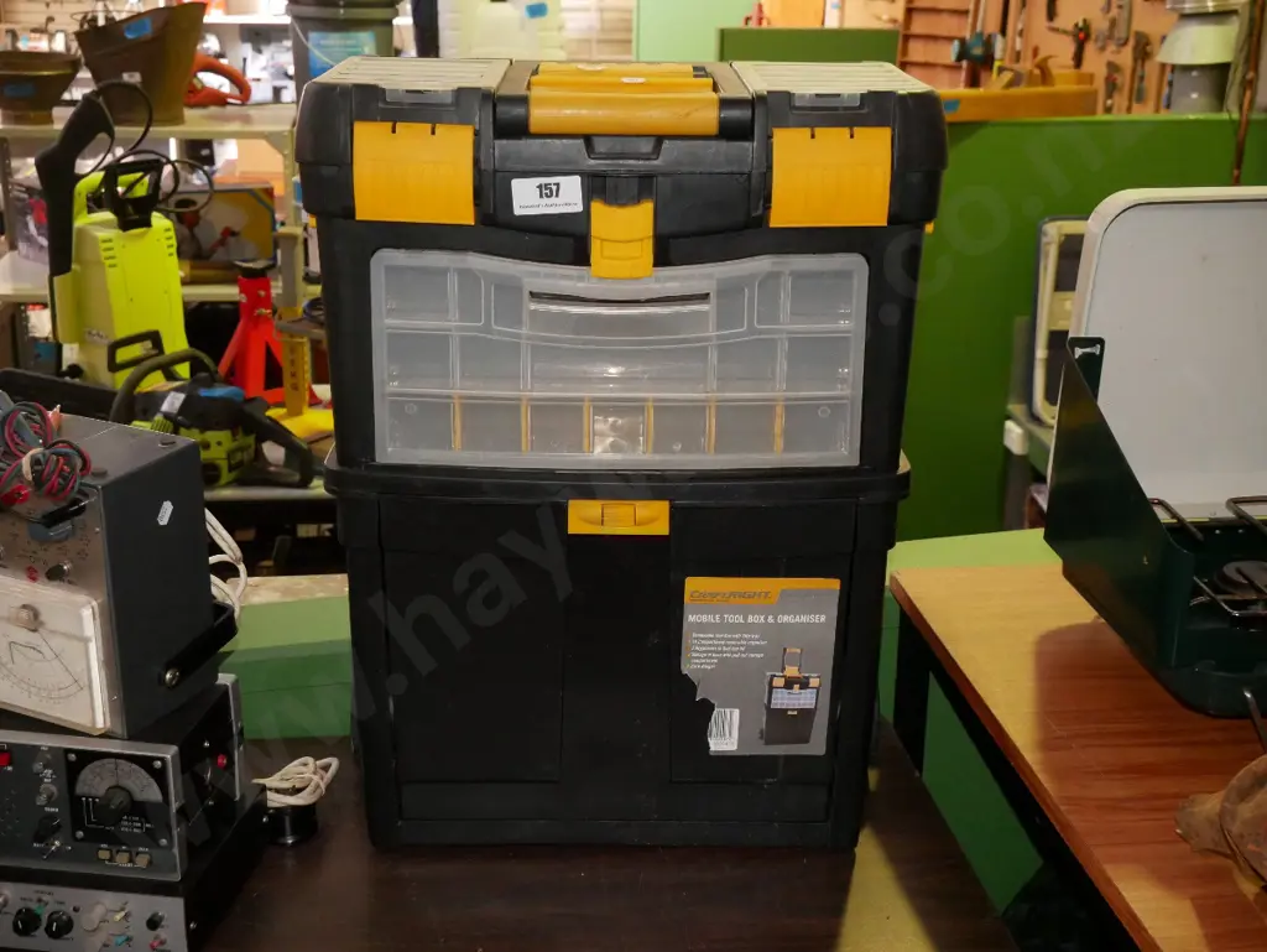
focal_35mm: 44
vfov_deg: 32.9
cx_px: 634
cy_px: 476
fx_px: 1611
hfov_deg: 42.9
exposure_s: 1/160
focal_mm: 22
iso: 3200
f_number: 5.6
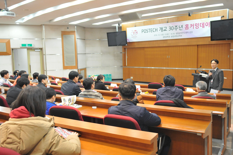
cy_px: 78
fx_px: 233
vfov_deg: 36.8
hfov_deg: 53.2
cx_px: 116
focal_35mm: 36
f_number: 2.8
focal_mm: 24
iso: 1600
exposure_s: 1/40
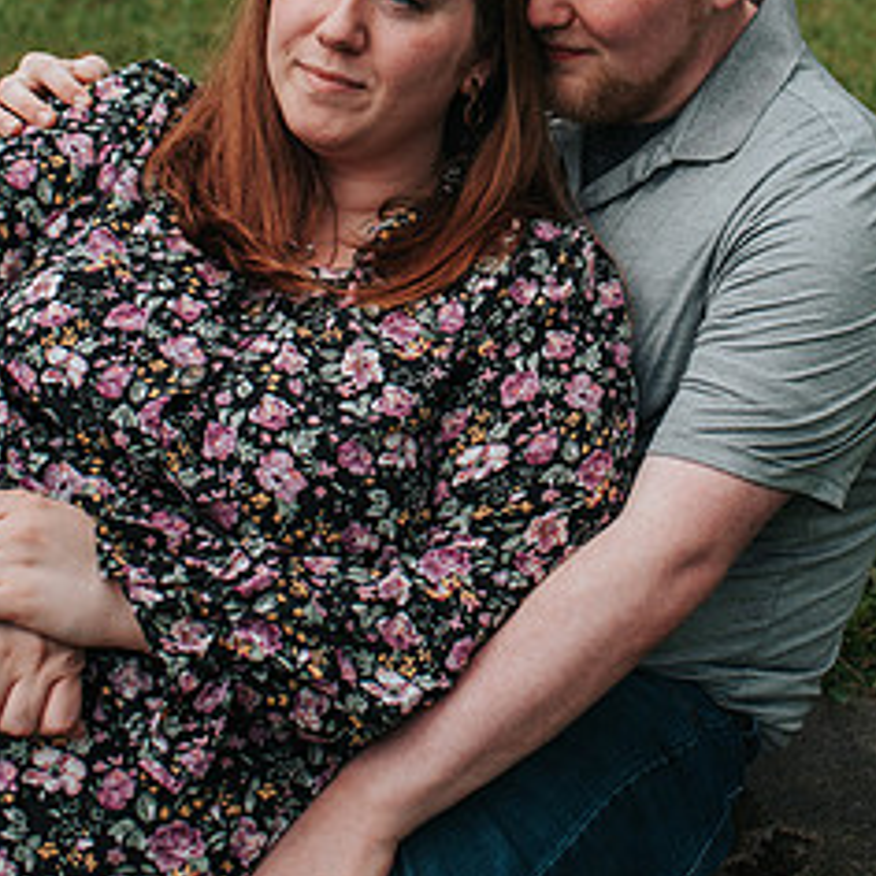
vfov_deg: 21.3
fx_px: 2290
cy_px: 132
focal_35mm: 80
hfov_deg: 21.6
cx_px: 550
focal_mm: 35
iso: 560
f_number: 3.2
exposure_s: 1/640
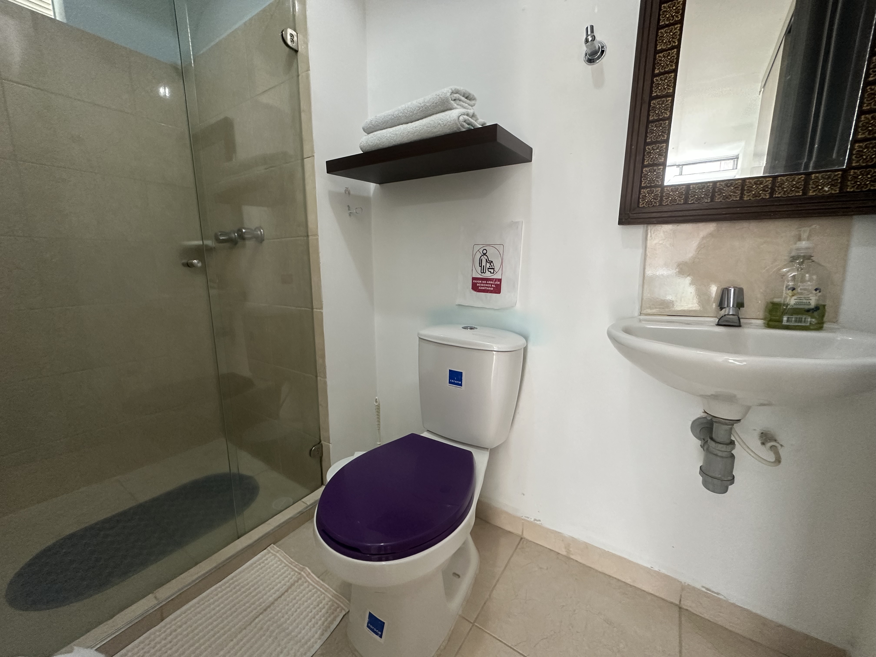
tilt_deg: -10.1
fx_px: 354
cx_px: 438
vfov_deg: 85.7
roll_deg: -1.7
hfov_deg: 102.1
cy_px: 328
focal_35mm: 14
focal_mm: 2.22
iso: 320
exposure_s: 1/96
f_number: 2.2
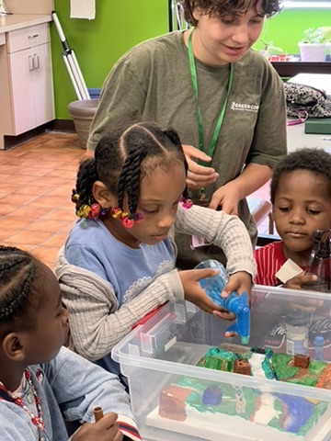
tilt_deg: -16.7
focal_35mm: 77
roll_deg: +1.3
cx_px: 166
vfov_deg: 25.3
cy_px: 220
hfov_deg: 19.1
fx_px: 982
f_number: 2.8
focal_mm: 9
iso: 400
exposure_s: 1/60
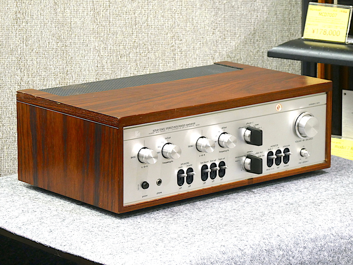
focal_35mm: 143
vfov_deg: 10.4
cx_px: 176
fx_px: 1458
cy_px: 132
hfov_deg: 13.8
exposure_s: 1/4
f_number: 5.4
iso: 200
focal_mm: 25.6
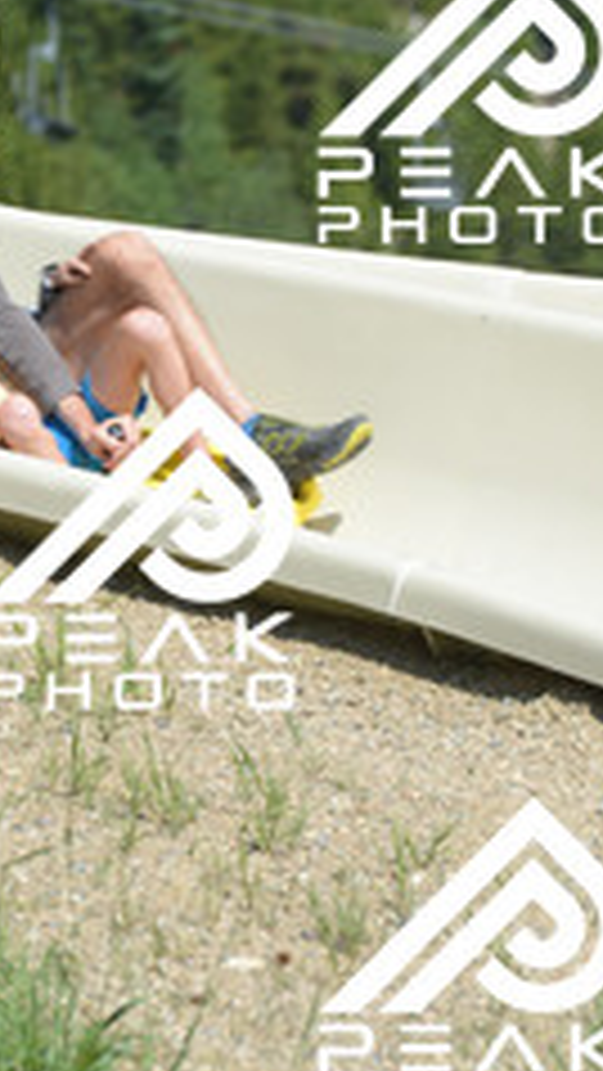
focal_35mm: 343
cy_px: 520
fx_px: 9743
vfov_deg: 6.3
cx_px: 158
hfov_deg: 3.5
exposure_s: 1/640
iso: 220
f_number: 6.3
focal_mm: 195
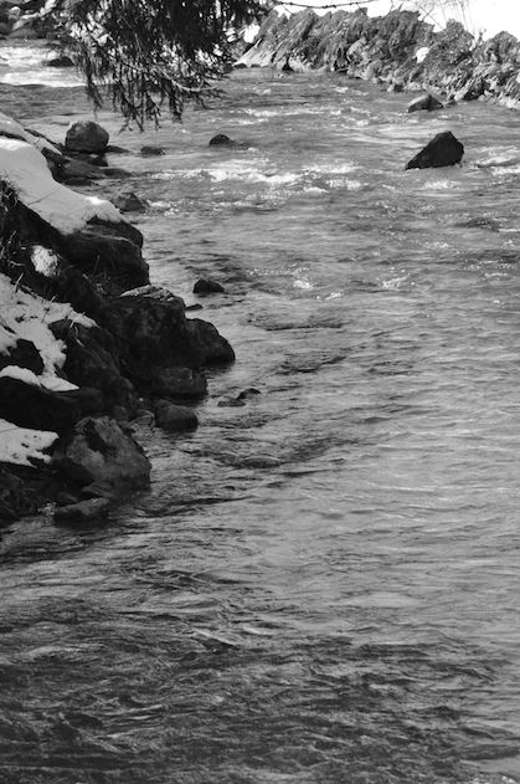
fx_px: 4163
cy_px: 318
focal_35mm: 192
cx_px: 298
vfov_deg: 10.7
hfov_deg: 7.1
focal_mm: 105
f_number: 11
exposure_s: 1/2000
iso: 3200
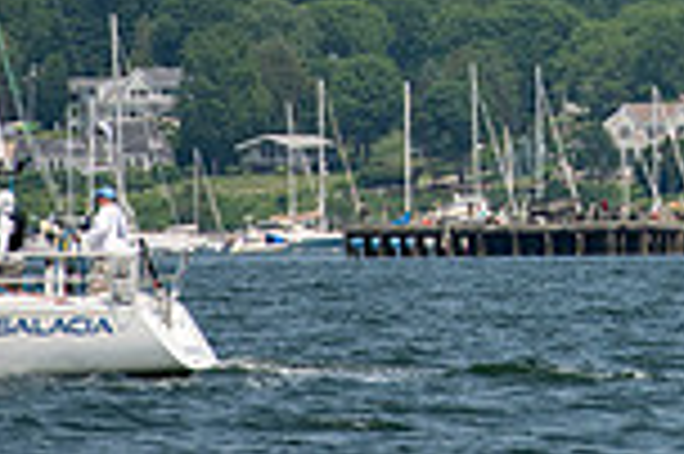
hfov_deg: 2.6
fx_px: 15051
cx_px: 810
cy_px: -411
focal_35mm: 793
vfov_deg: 1.7
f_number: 4
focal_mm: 200
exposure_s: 1/5000
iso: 250
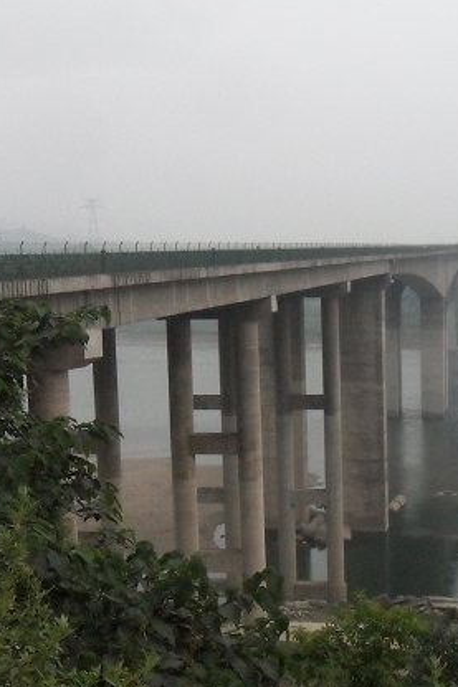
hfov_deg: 24.7
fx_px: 1031
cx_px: 351
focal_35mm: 54
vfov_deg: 36.9
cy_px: 372
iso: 400
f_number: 3.5
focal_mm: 4.9
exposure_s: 1/20
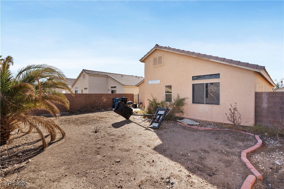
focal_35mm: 17
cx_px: 142
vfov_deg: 70.4
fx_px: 134
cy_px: 94
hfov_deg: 93.3
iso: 100
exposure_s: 1/160
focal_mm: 17
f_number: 8
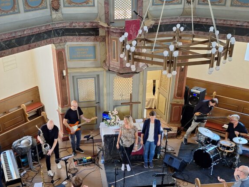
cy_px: 132
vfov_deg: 34.7
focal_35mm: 41
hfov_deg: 45.5
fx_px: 295
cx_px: 101
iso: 200
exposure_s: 1/30
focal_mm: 5.54
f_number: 1.8
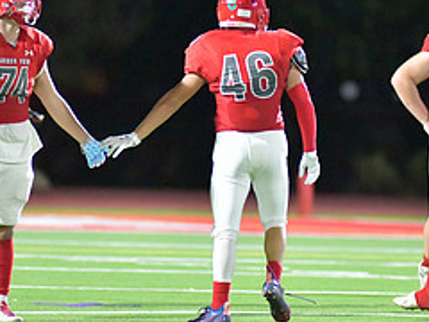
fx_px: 8638
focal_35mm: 697
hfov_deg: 2.8
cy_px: 164
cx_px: 229
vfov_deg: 2.1
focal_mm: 300
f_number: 3.2
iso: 16000
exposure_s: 1/1250
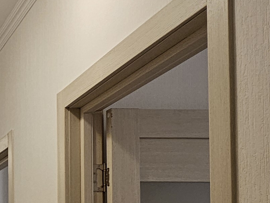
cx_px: -152
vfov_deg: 21.0
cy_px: 243
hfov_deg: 23.1
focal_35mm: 65
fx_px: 507
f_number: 2.2
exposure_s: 1/50
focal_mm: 2.2
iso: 64
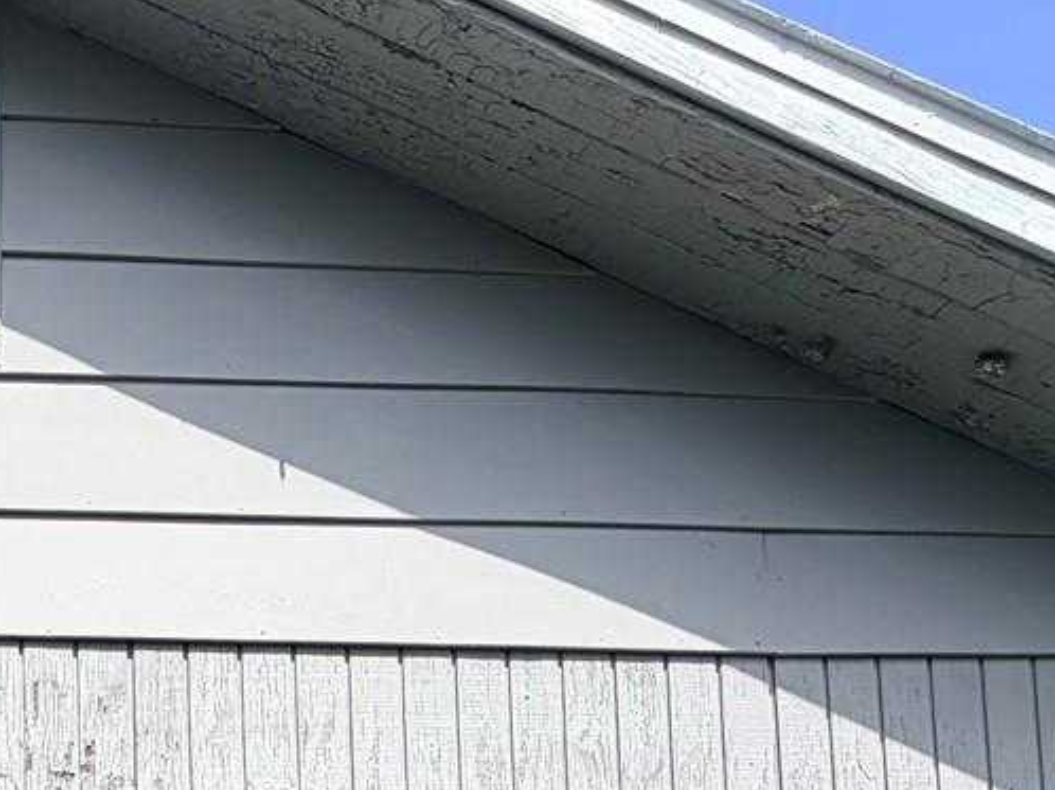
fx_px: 1371
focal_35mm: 45
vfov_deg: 24.0
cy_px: 1237
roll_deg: +0.5
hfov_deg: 34.8
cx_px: -163
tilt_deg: +4.6
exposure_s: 1/734
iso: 40
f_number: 2.2
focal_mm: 2.22
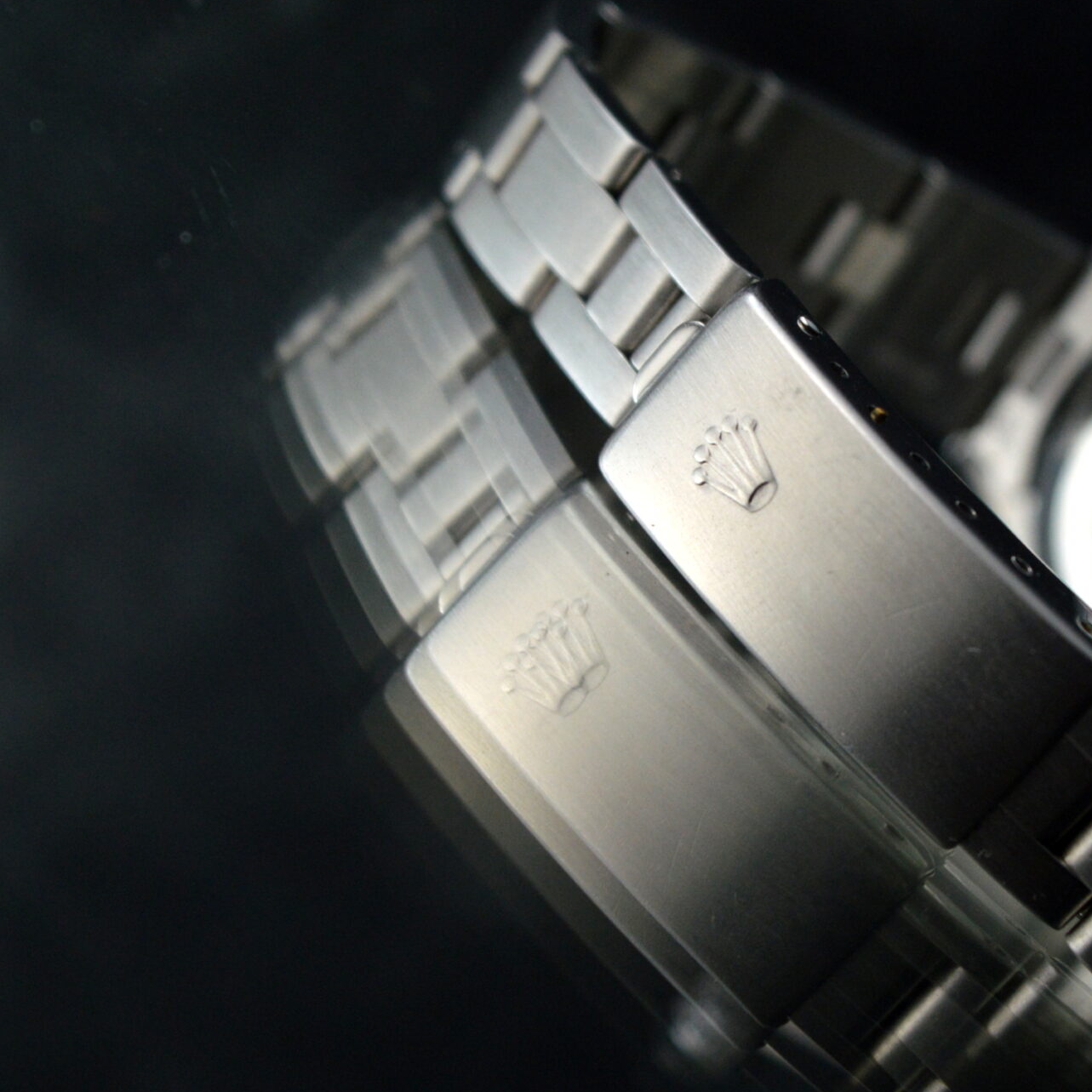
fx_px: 4354
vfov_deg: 14.3
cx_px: 749
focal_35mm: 122
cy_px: 569
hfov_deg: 14.3
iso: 800
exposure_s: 1/160
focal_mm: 48
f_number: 6.3
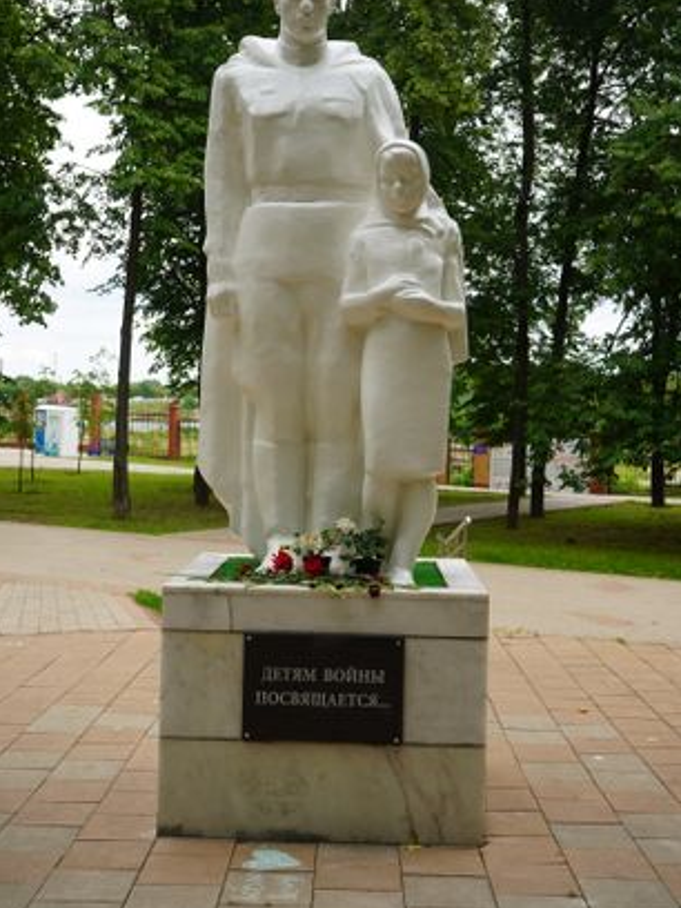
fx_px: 1180
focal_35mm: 45
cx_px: 339
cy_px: 405
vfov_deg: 42.0
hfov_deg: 32.2
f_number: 8
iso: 100
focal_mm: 41
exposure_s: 1/100
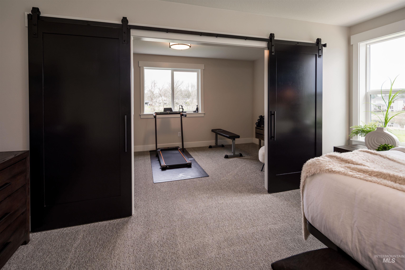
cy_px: 135
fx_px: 191
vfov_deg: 70.5
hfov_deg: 93.3
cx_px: 202
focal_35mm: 17
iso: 200
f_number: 6.3
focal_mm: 17
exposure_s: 1/13
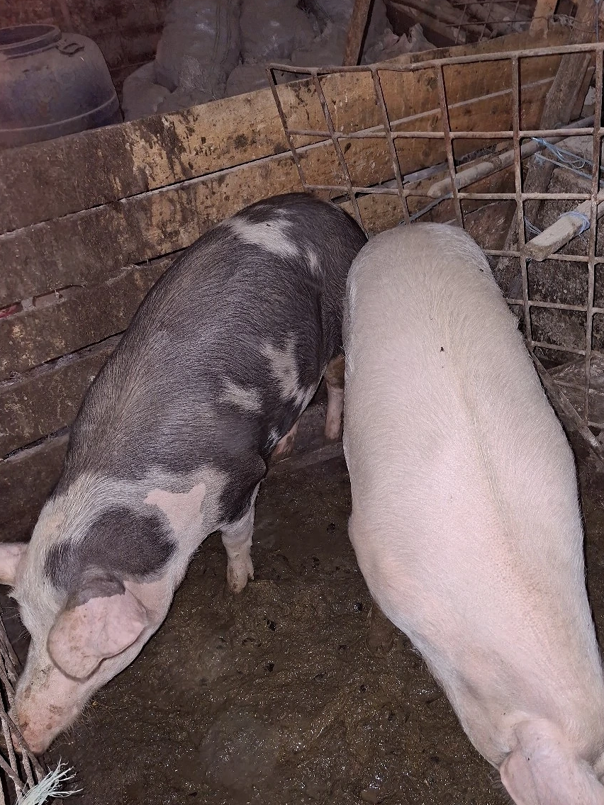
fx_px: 628
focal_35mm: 27
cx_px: 322
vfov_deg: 65.1
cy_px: 456
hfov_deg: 51.3
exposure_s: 1/25
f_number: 1.8
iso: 320
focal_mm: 5.54
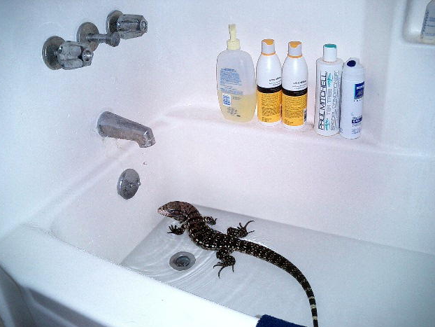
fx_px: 453
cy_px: 162
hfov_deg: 51.3
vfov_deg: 39.7
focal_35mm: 36
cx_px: 217
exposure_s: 1/40
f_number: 4.2
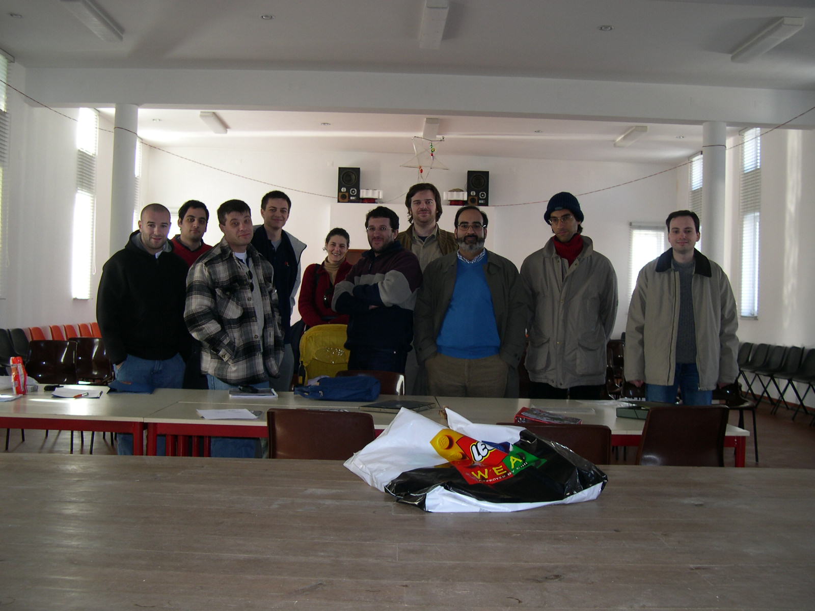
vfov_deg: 37.7
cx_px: 408
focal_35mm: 38
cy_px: 306
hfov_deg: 49.0
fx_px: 895
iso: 100
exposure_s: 1/30
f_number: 2.8
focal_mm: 8
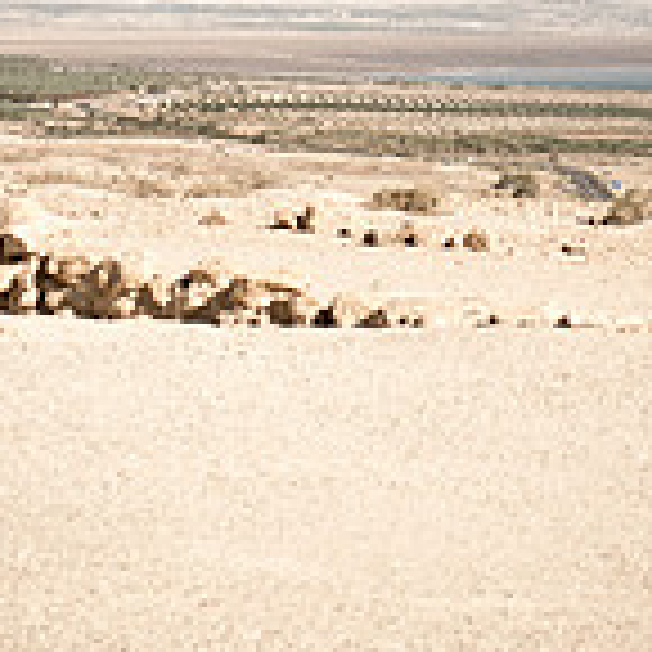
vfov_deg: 9.3
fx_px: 3921
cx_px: 576
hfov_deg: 9.5
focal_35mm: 184
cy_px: -229
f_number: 2.8
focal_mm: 70
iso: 200
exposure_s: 1/4000
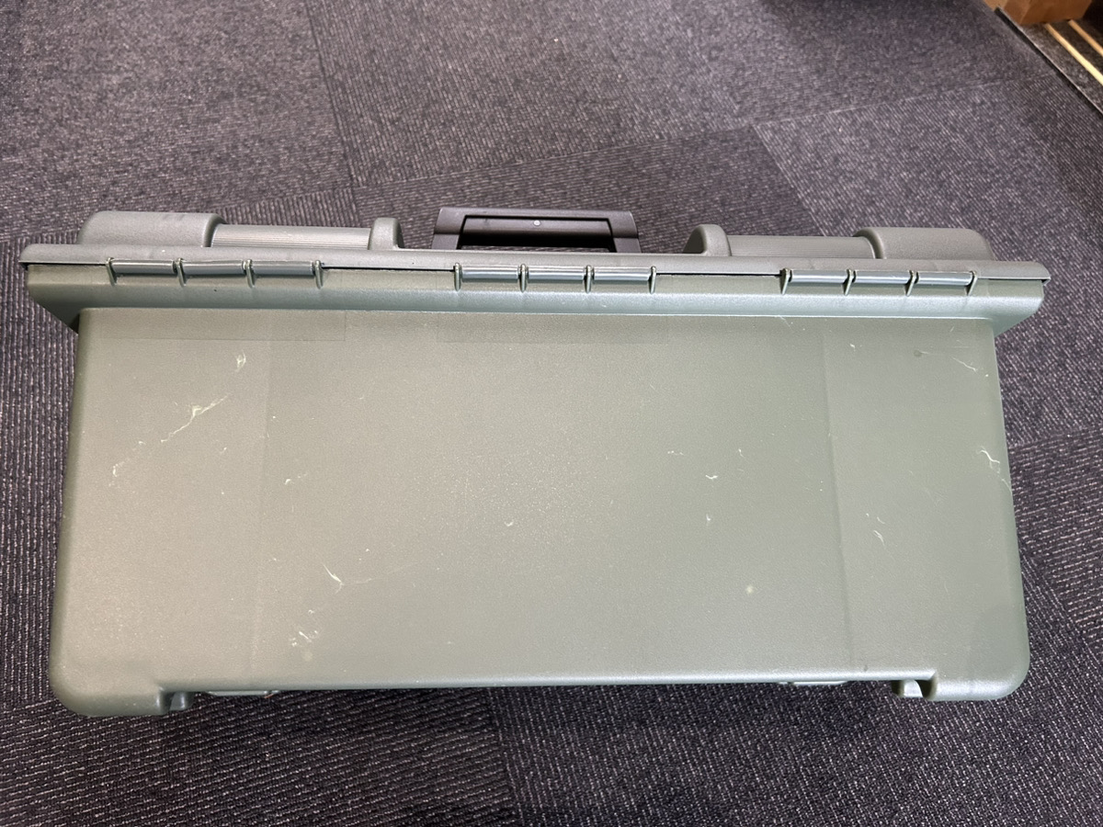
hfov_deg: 67.3
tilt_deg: -55.9
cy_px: 414
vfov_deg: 53.1
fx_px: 828
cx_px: 552
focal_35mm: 26
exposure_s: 1/60
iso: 320
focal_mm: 5.7
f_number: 1.5
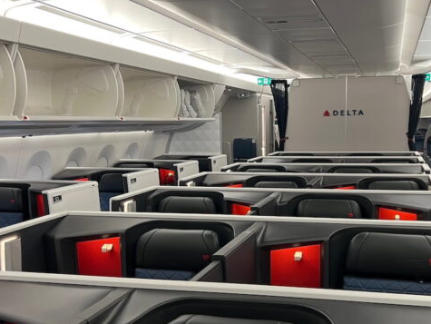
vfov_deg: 34.2
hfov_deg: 44.4
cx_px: 272
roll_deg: +1.1
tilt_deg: -10.0
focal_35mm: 42
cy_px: 204
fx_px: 523
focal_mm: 5.7
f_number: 1.5
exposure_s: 1/54
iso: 125
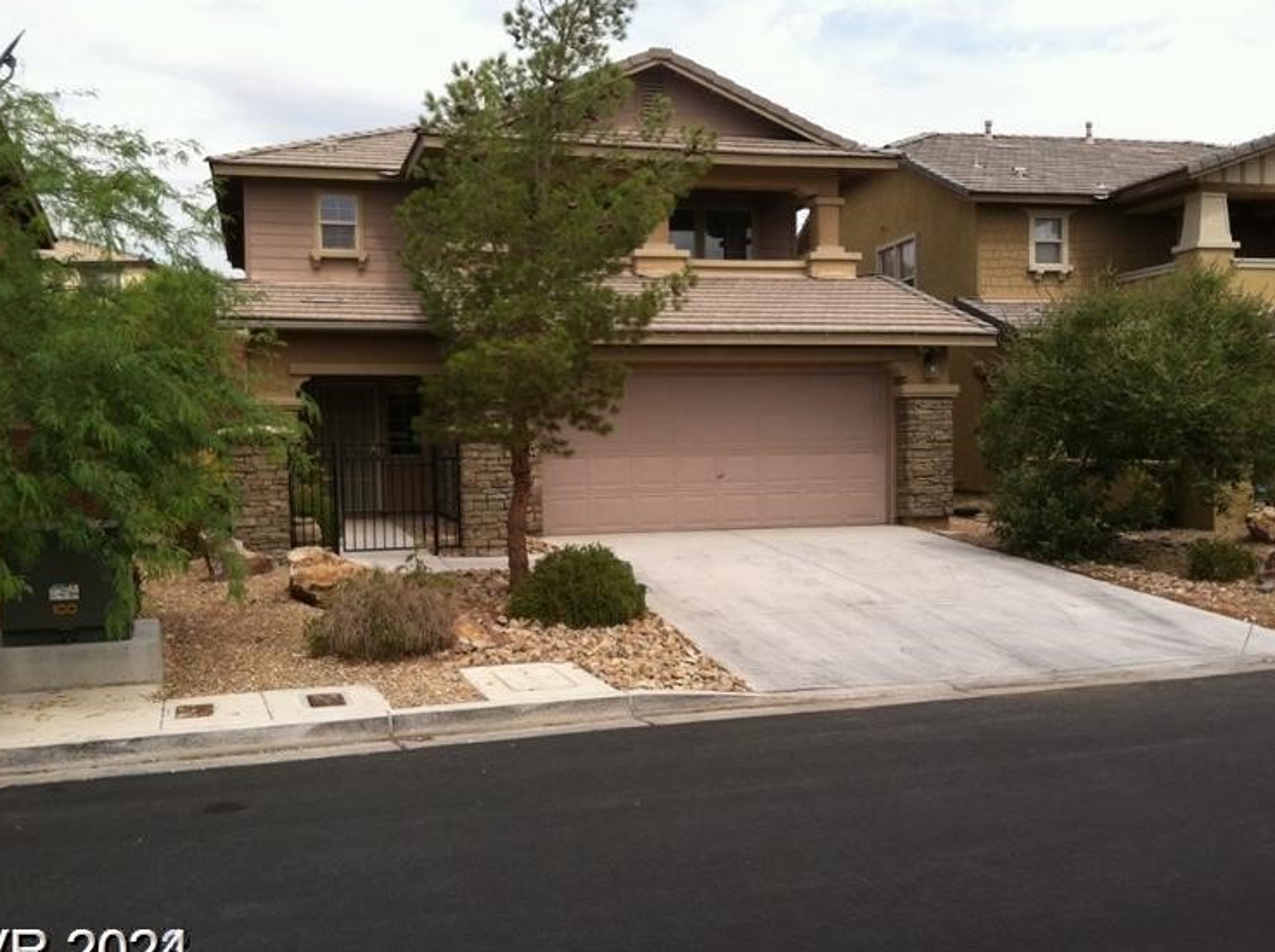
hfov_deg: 49.0
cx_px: 621
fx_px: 1397
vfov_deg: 37.6
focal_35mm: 38
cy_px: 475
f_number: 2.8
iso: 80
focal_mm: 3.85
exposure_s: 1/1000
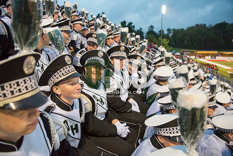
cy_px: 78
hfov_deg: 73.7
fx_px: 155
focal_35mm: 24
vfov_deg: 53.2
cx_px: 116
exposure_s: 1/320
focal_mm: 24
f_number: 3.2
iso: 2000
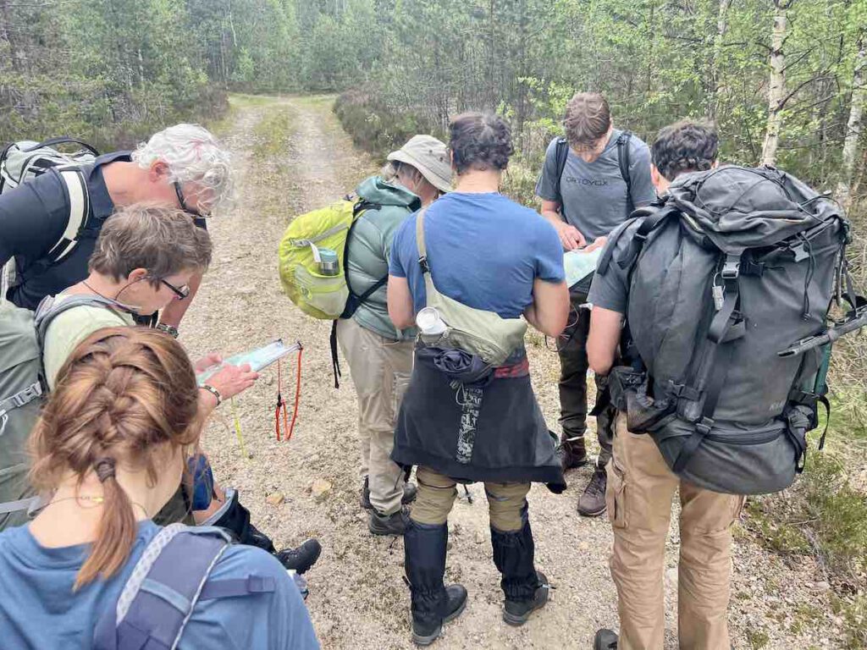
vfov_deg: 53.1
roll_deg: +0.3
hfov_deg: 67.3
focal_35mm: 26
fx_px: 651
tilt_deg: -18.0
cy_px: 325
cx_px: 434
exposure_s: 1/705
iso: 50
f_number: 1.5
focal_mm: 5.7
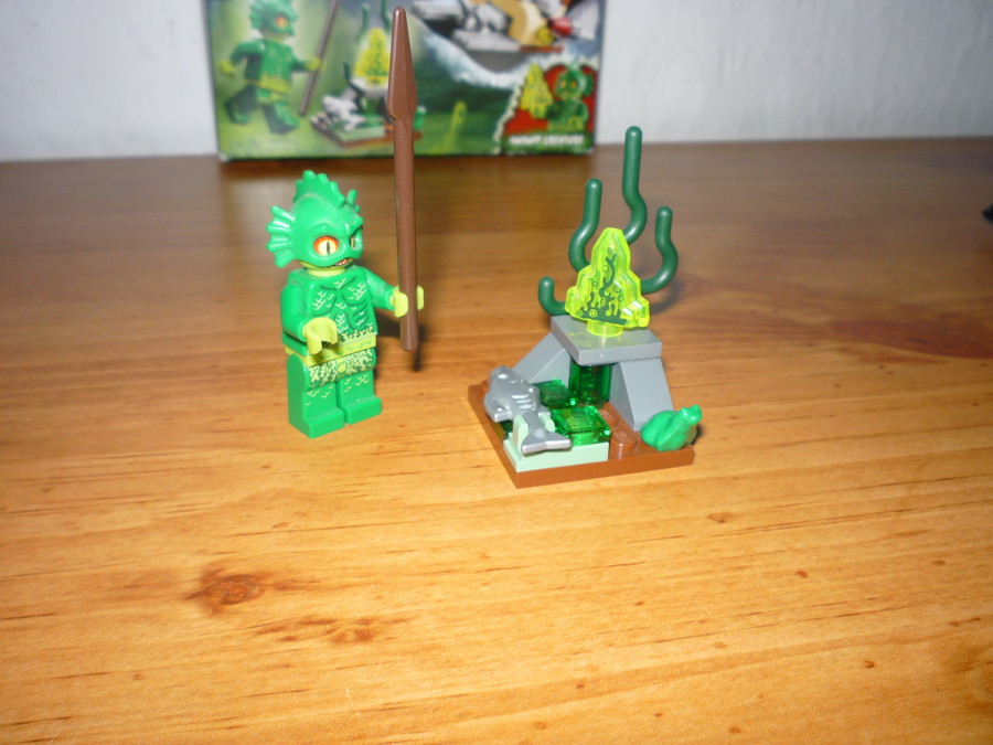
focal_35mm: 32
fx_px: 918
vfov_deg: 44.2
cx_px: 496
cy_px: 372
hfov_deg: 56.8
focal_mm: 5.2
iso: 100
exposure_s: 1/30
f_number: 3.3
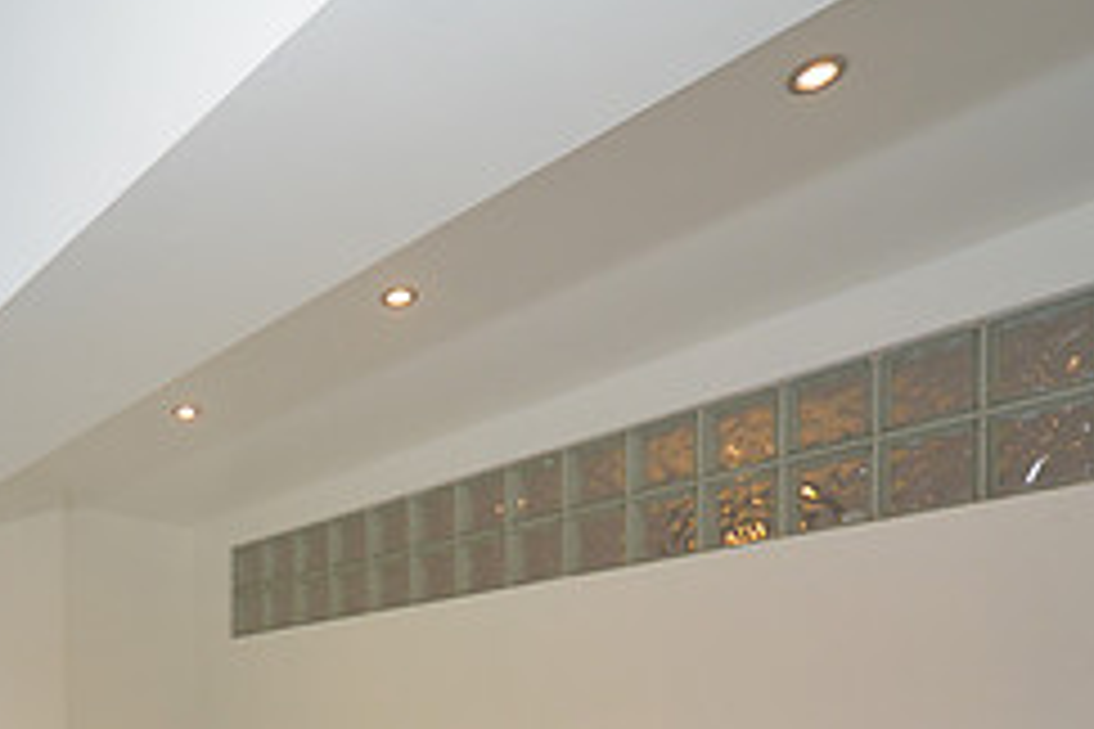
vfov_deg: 36.5
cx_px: 203
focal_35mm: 31
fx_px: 942
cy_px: 781
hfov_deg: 55.6
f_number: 5.6
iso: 1000
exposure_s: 1/160
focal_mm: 13
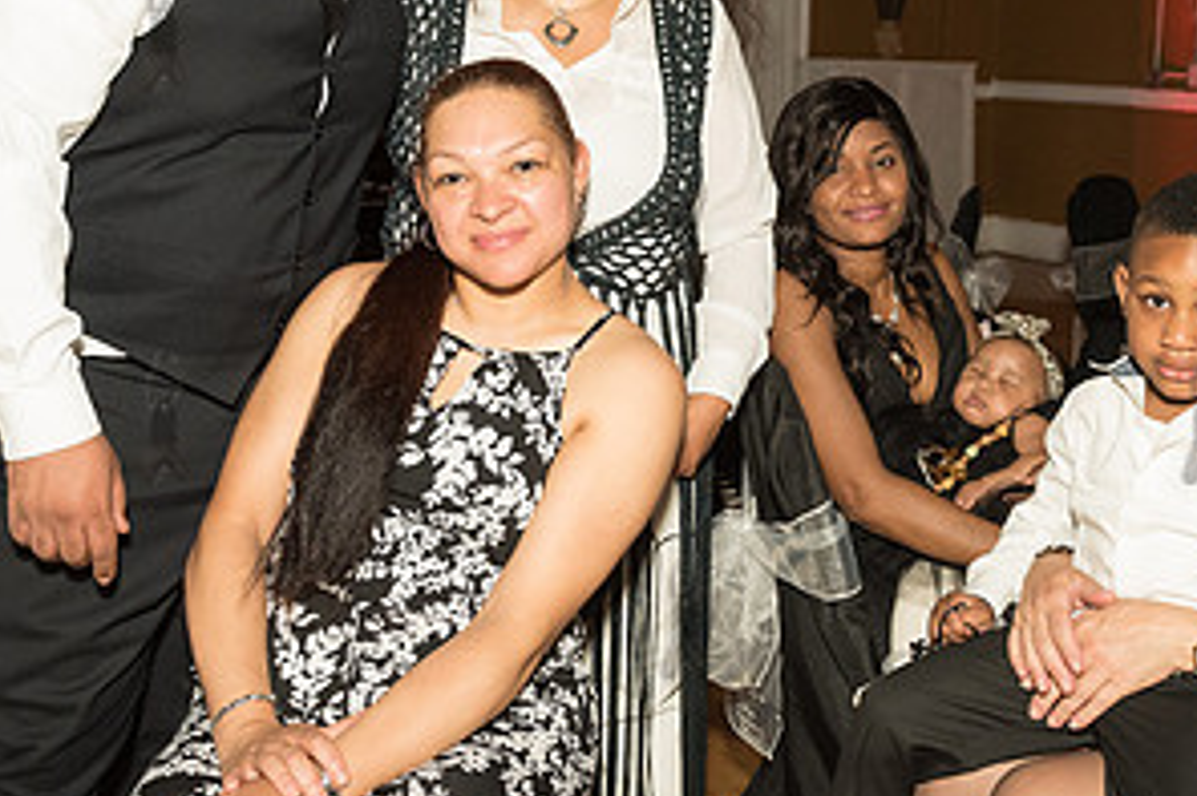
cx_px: 683
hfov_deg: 38.8
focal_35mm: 51
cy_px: 216
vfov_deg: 26.2
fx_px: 1695
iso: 2000
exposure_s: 1/200
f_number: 4.5
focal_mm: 26
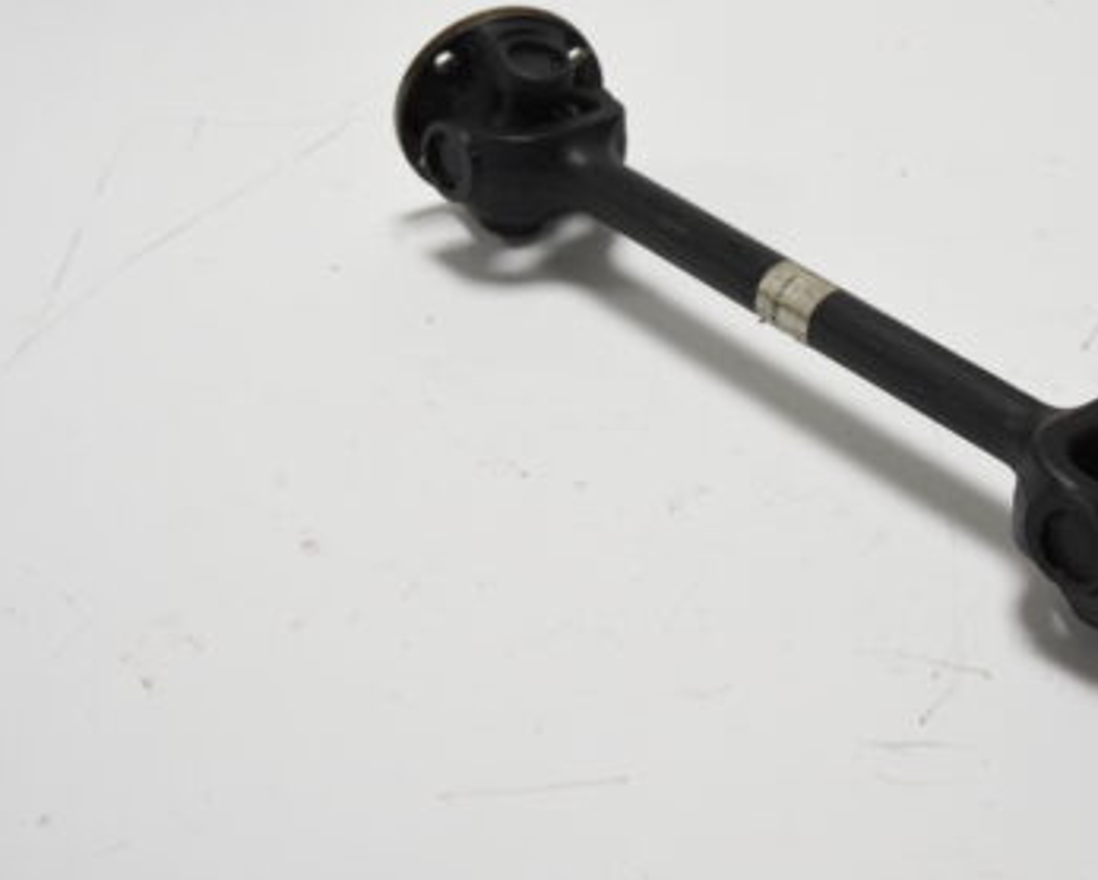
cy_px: 386
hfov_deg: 29.9
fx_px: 2039
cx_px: 758
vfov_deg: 24.3
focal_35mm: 63
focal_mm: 29
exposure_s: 1/100
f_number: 2.8
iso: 320
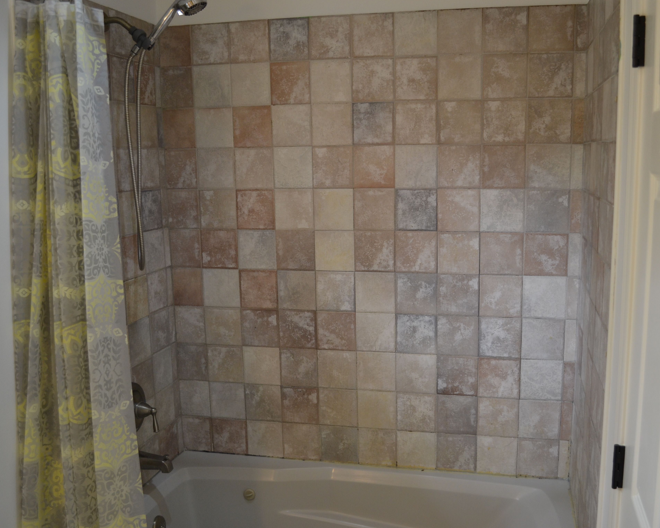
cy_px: 264
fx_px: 664
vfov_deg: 43.4
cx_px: 371
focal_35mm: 34
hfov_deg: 52.7
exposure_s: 1/60
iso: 500
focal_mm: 20
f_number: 3.8
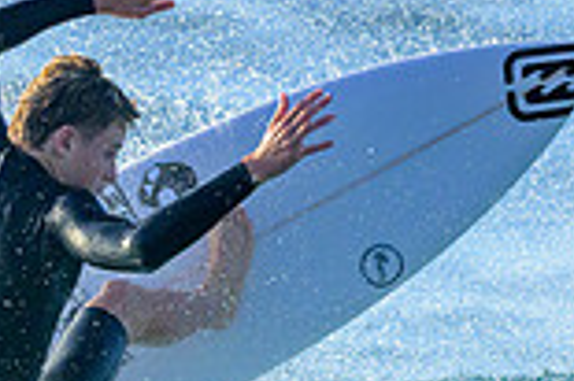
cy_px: 748
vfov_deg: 0.4
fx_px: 56383
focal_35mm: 3540
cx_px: 107
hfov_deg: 0.6
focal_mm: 800
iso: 640
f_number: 6.3
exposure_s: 1/2500
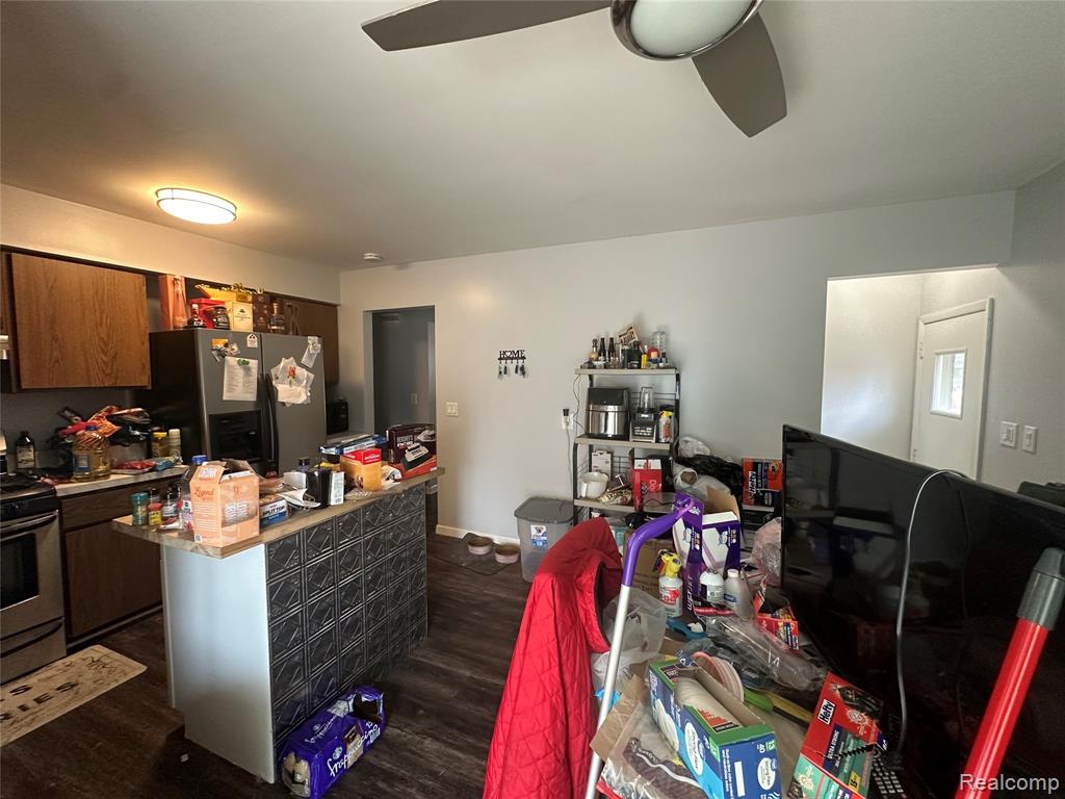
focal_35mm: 14
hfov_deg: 102.1
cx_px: 532
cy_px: 400
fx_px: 431
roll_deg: +0.2
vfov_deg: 85.7
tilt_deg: -3.6
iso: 320
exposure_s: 1/60
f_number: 2.2
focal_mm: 2.22
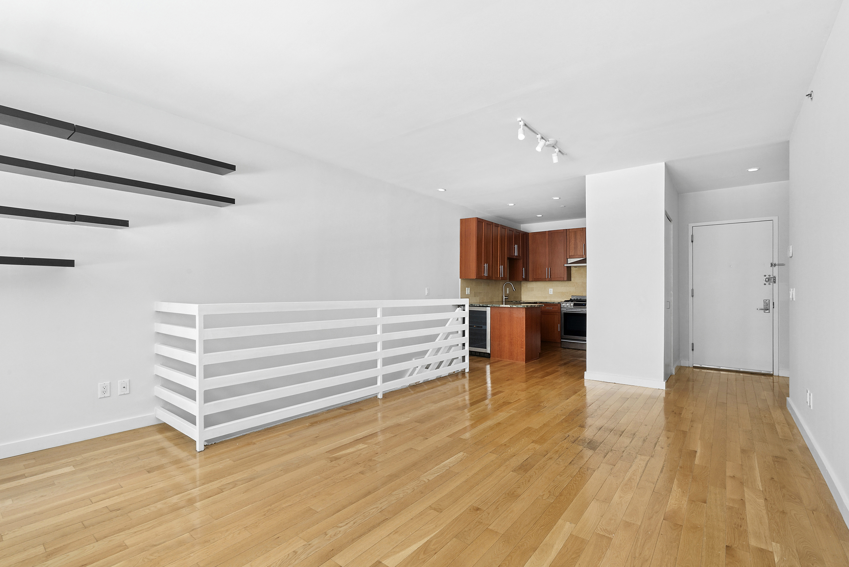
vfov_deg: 73.8
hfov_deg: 96.7
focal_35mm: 16
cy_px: 284
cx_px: 424
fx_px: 378
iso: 800
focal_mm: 16
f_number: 14
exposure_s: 1/5
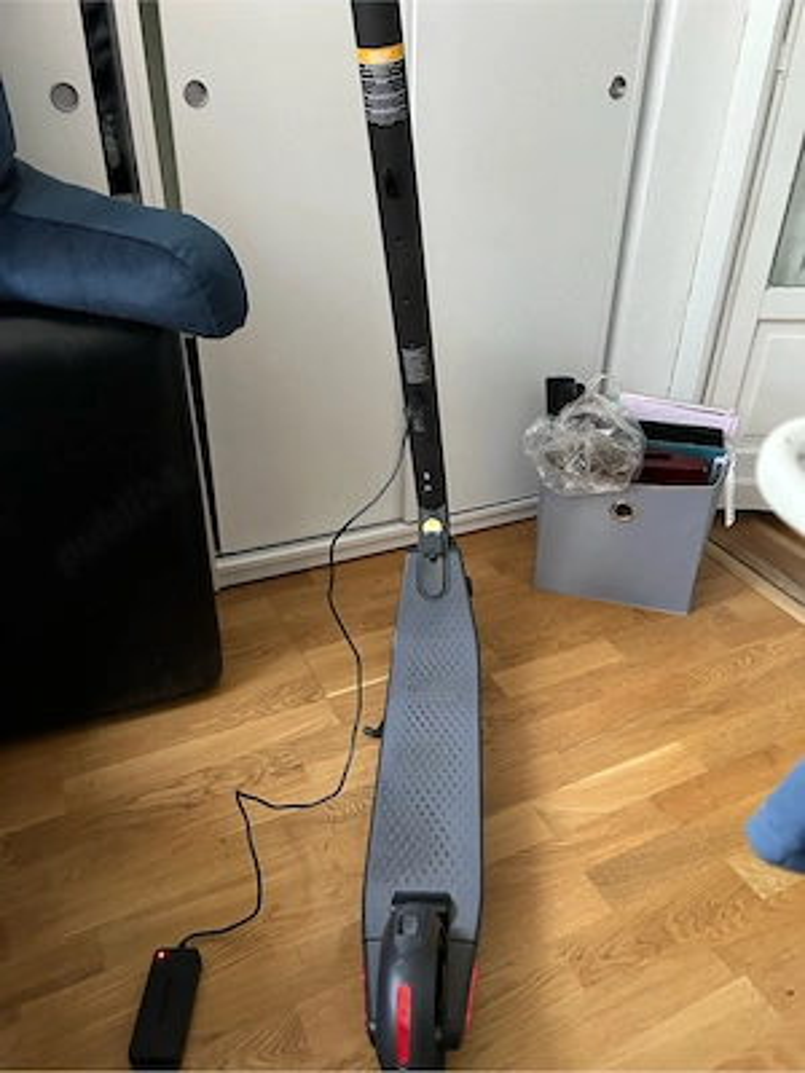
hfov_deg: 53.1
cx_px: 402
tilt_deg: -32.3
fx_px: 806
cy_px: 536
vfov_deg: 67.3
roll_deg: -0.7
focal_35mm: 26
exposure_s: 1/40
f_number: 1.5
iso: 640
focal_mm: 5.7
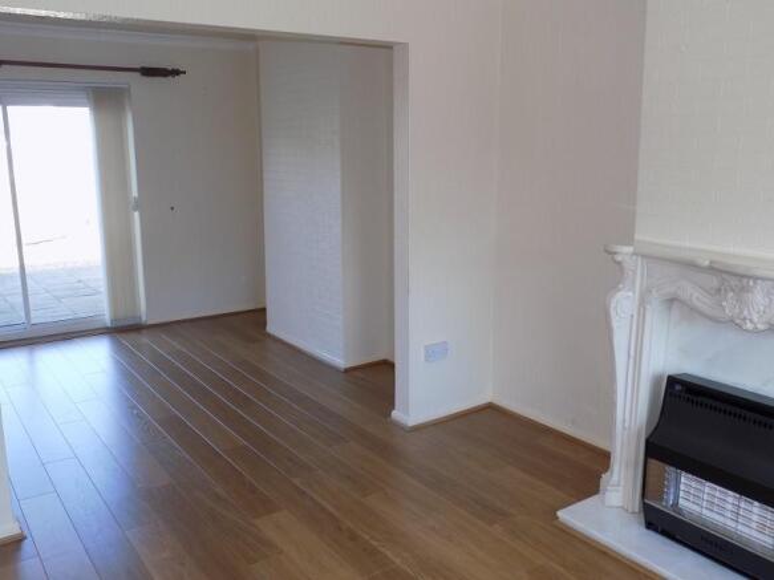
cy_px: 290
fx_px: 671
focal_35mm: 30
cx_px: 387
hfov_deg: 60.0
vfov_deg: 46.8
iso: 80
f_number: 3.3
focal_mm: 5.3
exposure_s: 1/40
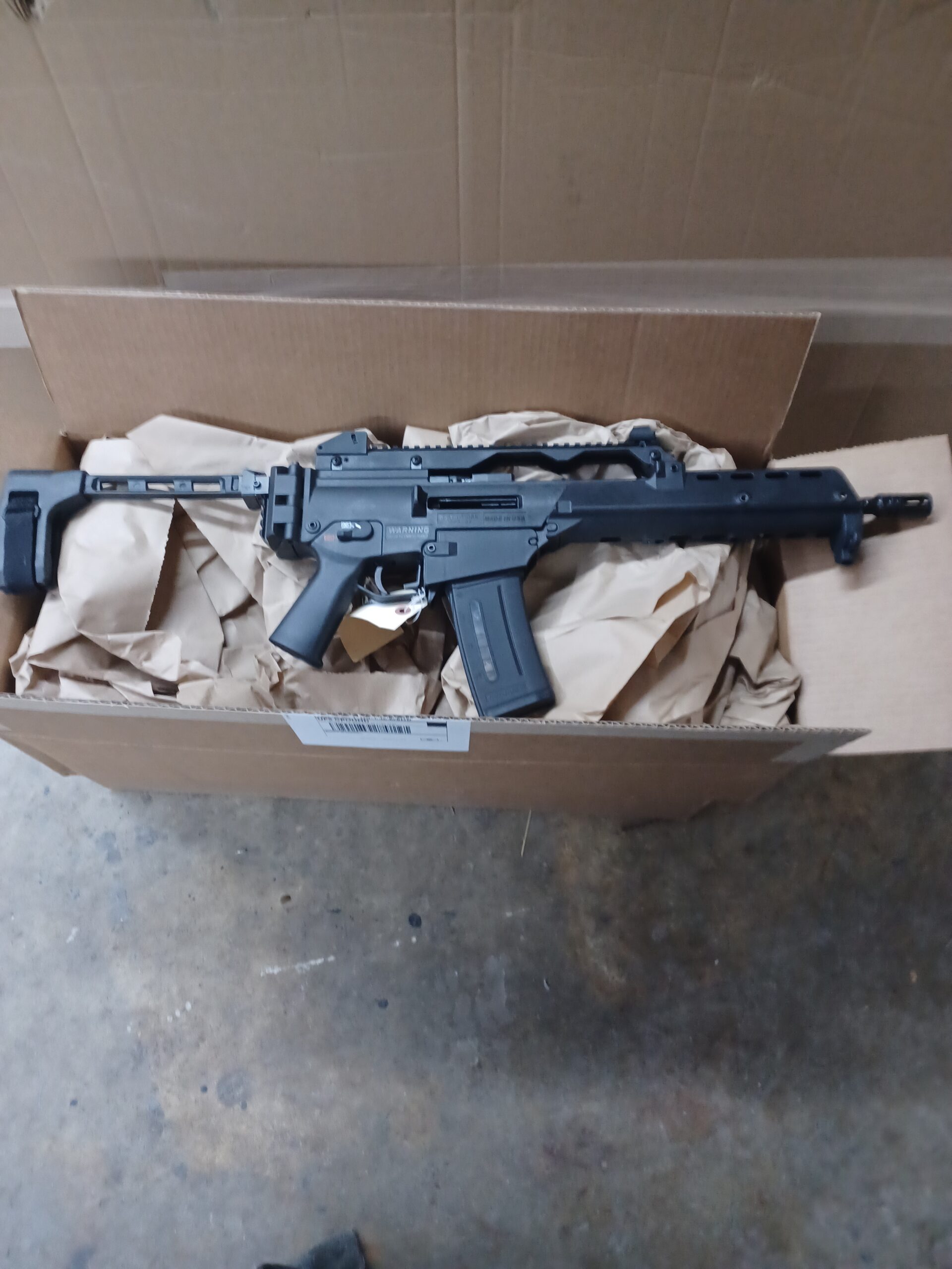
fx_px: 917
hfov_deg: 54.9
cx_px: 476
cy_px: 634
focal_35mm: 25
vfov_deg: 69.4
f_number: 1.8
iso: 1250
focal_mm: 4.6
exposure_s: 1/20
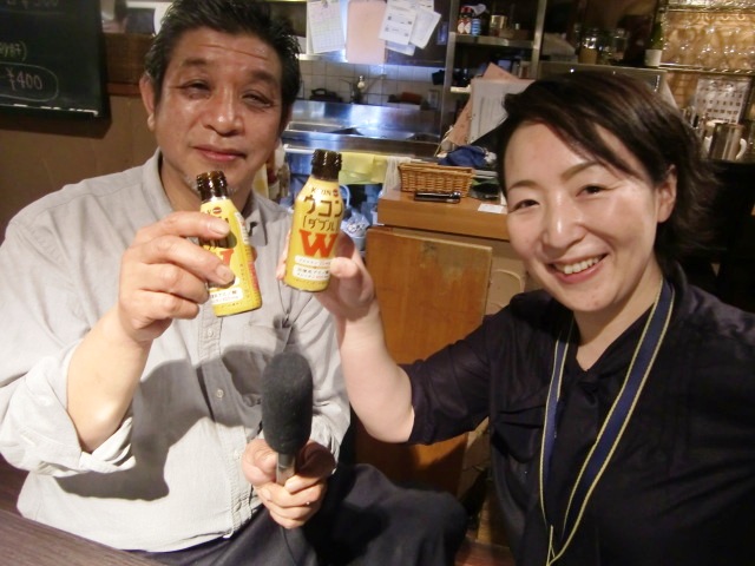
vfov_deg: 49.7
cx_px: 378
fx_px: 611
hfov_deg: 63.4
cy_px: 283
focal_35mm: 28
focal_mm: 4.9
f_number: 2.6
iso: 400
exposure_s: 1/13
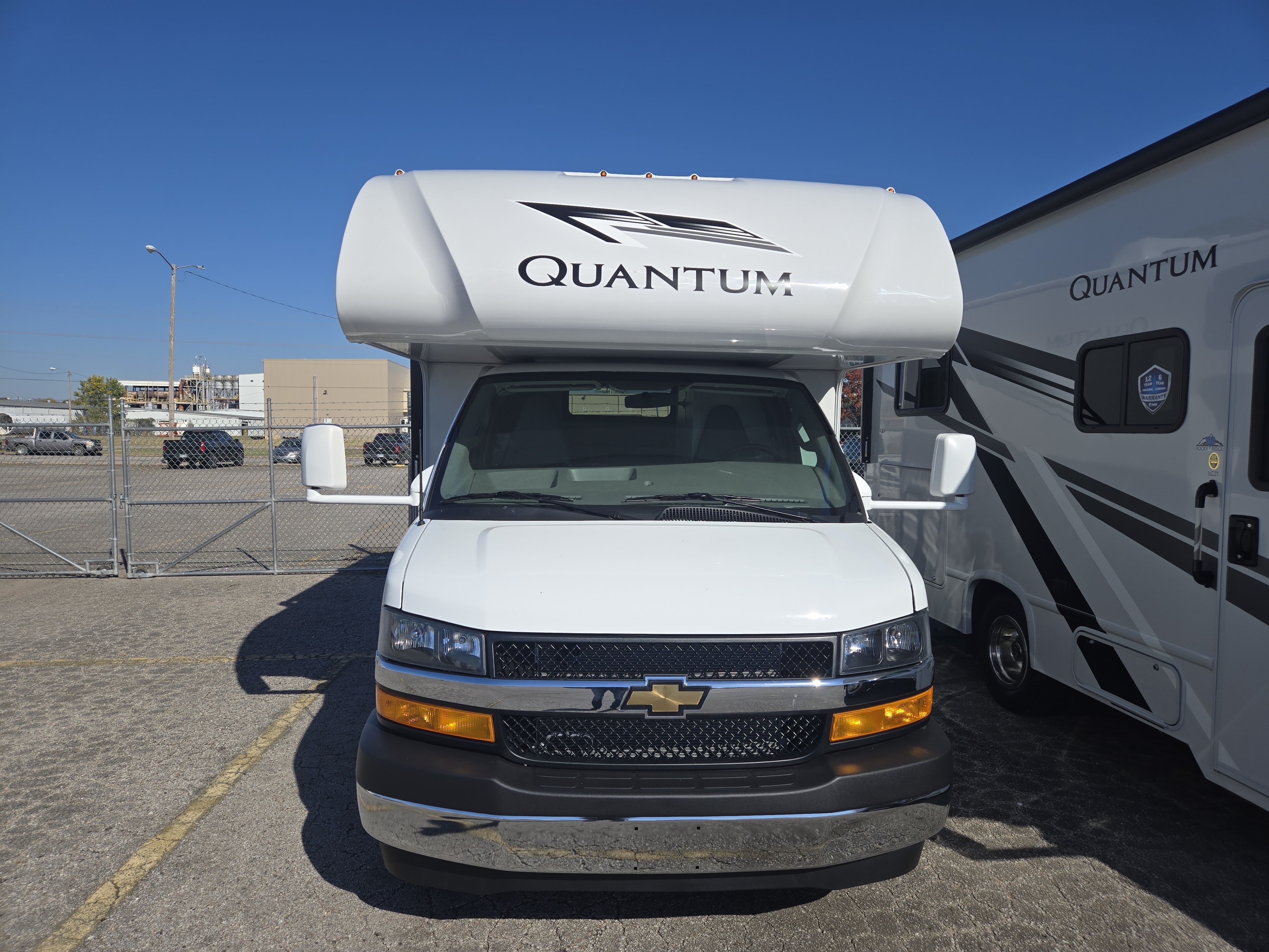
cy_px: 476
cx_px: 634
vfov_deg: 58.9
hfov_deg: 73.9
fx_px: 843
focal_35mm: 23
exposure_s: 1/3246
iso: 25
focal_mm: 5.4
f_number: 1.8
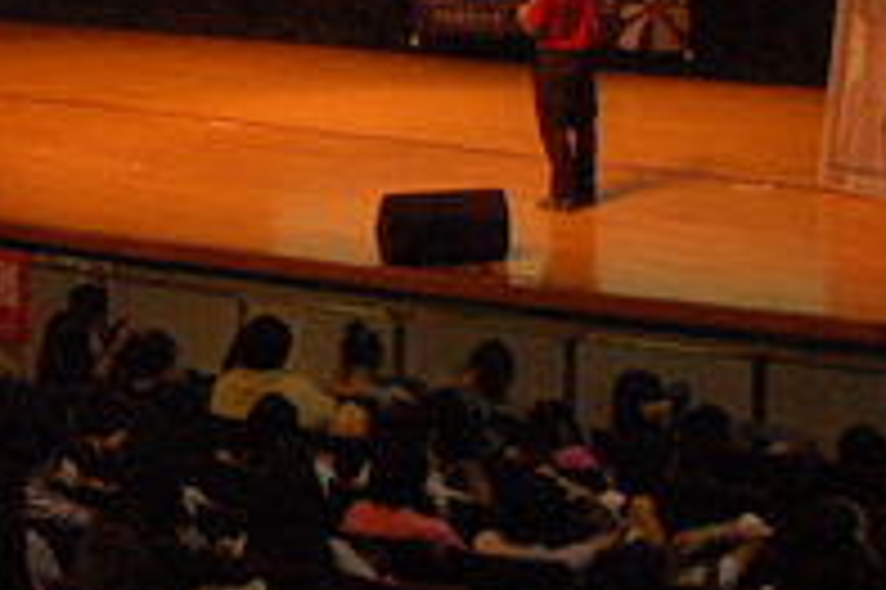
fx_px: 2749
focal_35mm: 112
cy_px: 153
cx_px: -265
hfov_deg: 17.2
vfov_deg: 12.2
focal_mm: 21
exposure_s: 1/60
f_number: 3.2
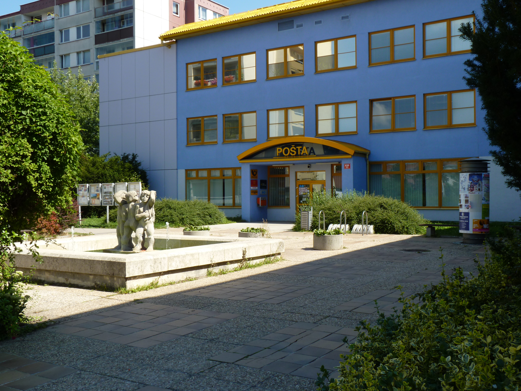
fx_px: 587
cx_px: 260
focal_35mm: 39
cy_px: 196
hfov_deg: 47.9
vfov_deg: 36.8
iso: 80
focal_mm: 6.9
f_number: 4.5
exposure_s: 1/250
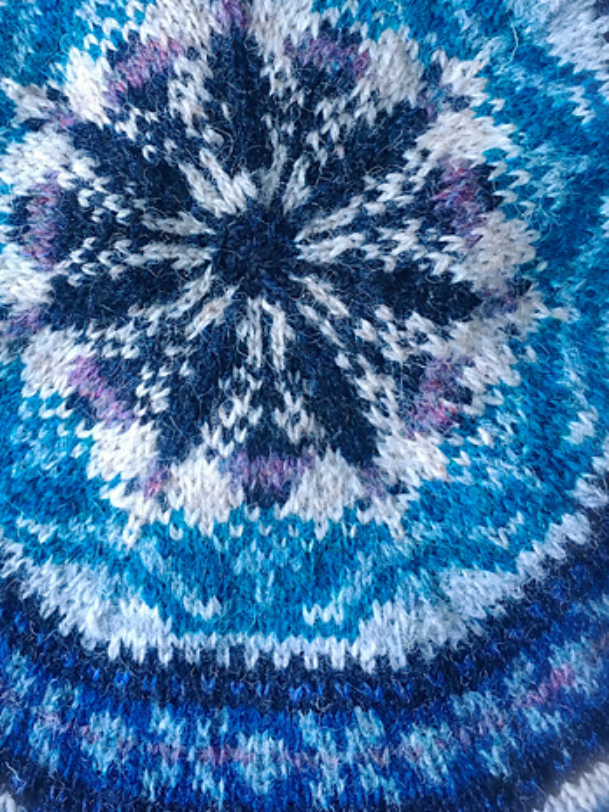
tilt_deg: -84.1
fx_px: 938
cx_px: 254
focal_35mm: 40
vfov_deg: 46.2
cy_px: 287
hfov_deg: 35.9
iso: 80
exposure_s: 1/15
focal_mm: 4.15
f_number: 2.2
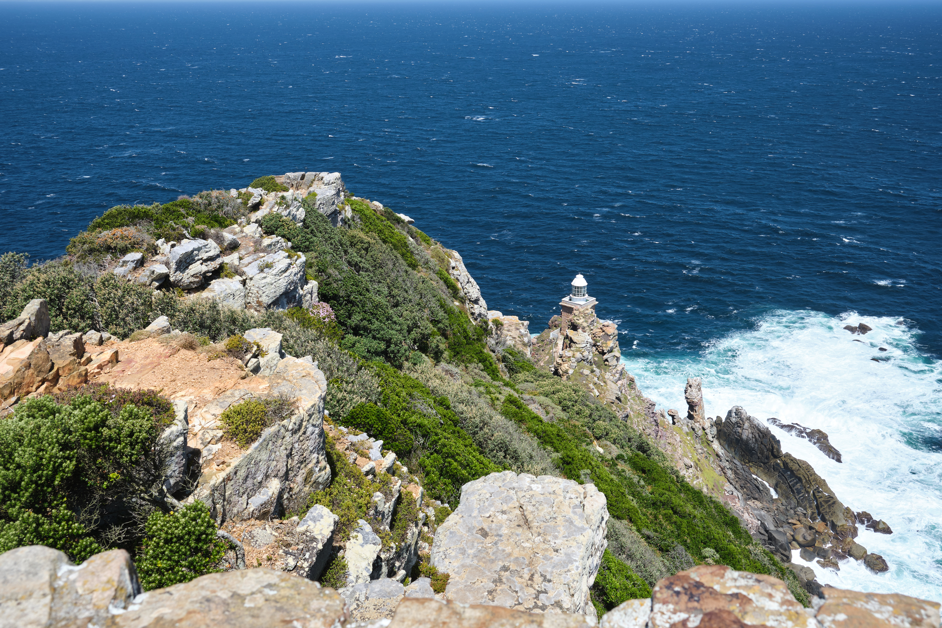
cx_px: 471
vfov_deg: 42.3
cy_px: 314
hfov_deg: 60.3
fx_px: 811
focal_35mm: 31
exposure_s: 1/250
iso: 160
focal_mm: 20.5
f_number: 8
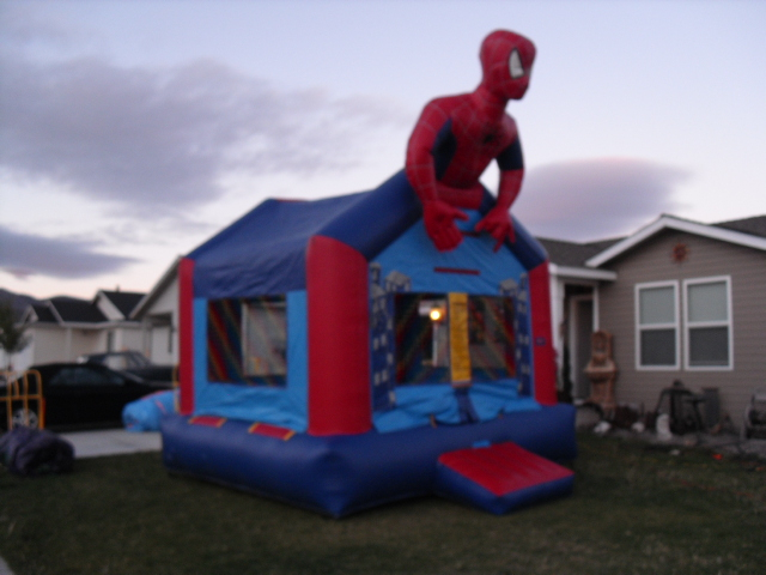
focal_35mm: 36
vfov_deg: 39.7
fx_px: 797
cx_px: 383
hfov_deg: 51.4
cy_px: 288
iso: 160
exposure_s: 1/80
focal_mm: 6.3
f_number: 3.1
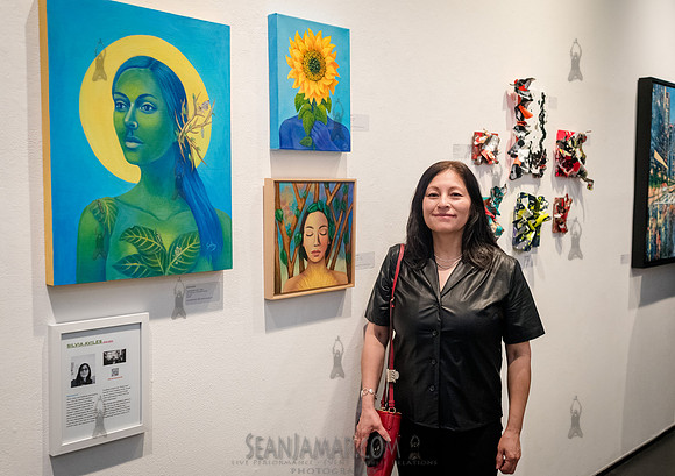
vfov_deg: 37.4
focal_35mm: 37
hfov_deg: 51.2
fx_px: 704
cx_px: 357
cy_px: 238
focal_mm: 35
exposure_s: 1/400
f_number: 4.5
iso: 5000
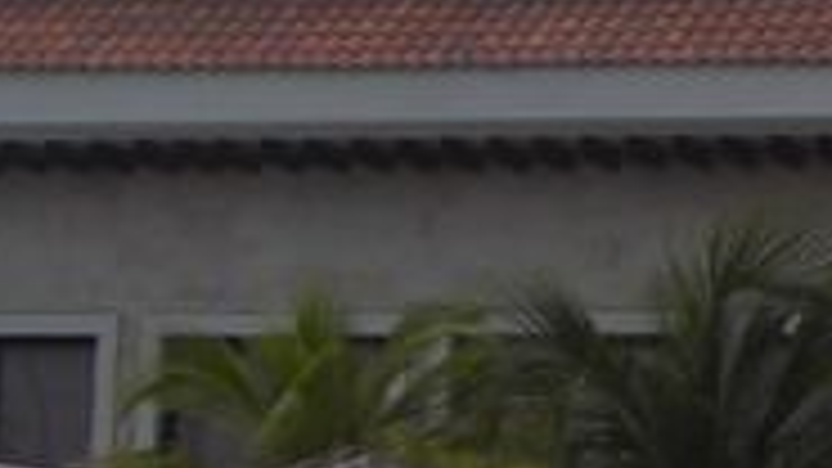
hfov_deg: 8.5
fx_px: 5051
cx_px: 2060
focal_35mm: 229
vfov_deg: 5.3
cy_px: -166
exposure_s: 1/200
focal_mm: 6.2
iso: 64
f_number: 8
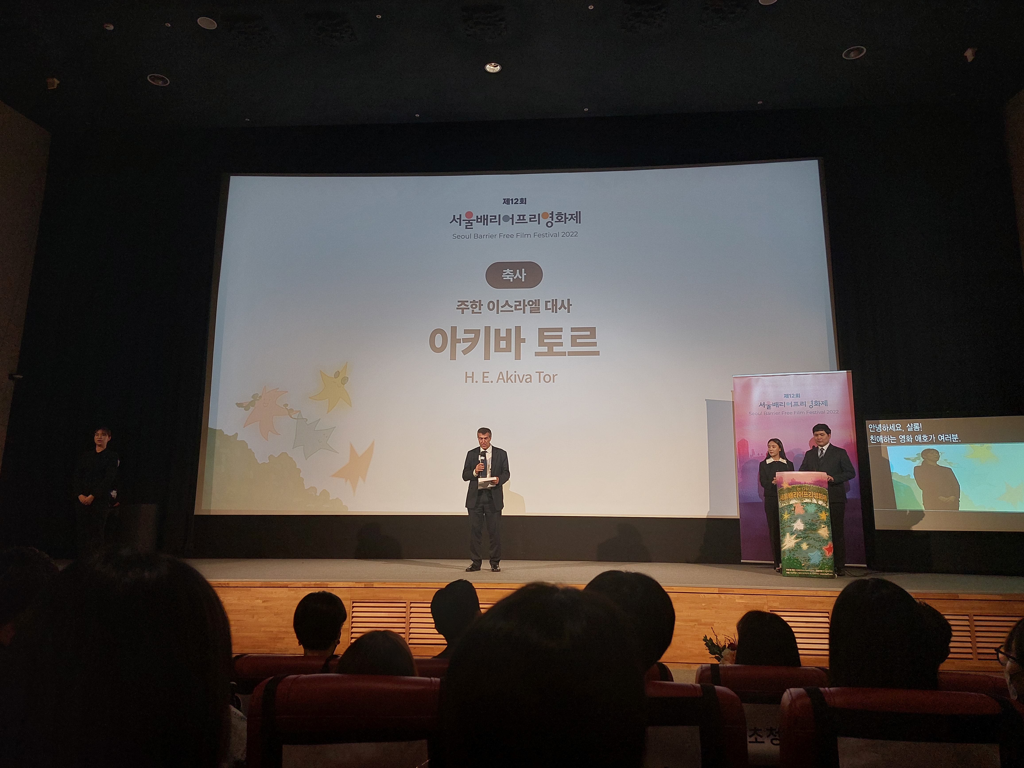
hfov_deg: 69.4
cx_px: 512
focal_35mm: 25
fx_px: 740
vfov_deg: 54.9
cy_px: 384
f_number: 1.8
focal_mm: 5.23
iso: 100
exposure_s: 1/60
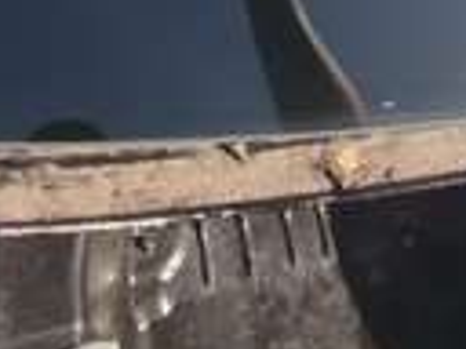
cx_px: 313
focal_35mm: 75
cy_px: -480
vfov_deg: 14.0
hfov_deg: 25.8
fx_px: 1010
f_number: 2.2
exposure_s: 1/1012
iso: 50
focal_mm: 1.65
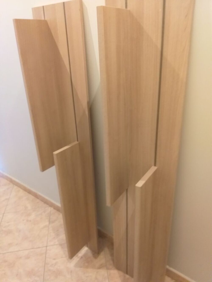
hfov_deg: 53.1
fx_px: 212
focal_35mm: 26
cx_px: 106
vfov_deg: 67.3
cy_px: 141
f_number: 1.7
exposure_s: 1/33
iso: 250
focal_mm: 3.93
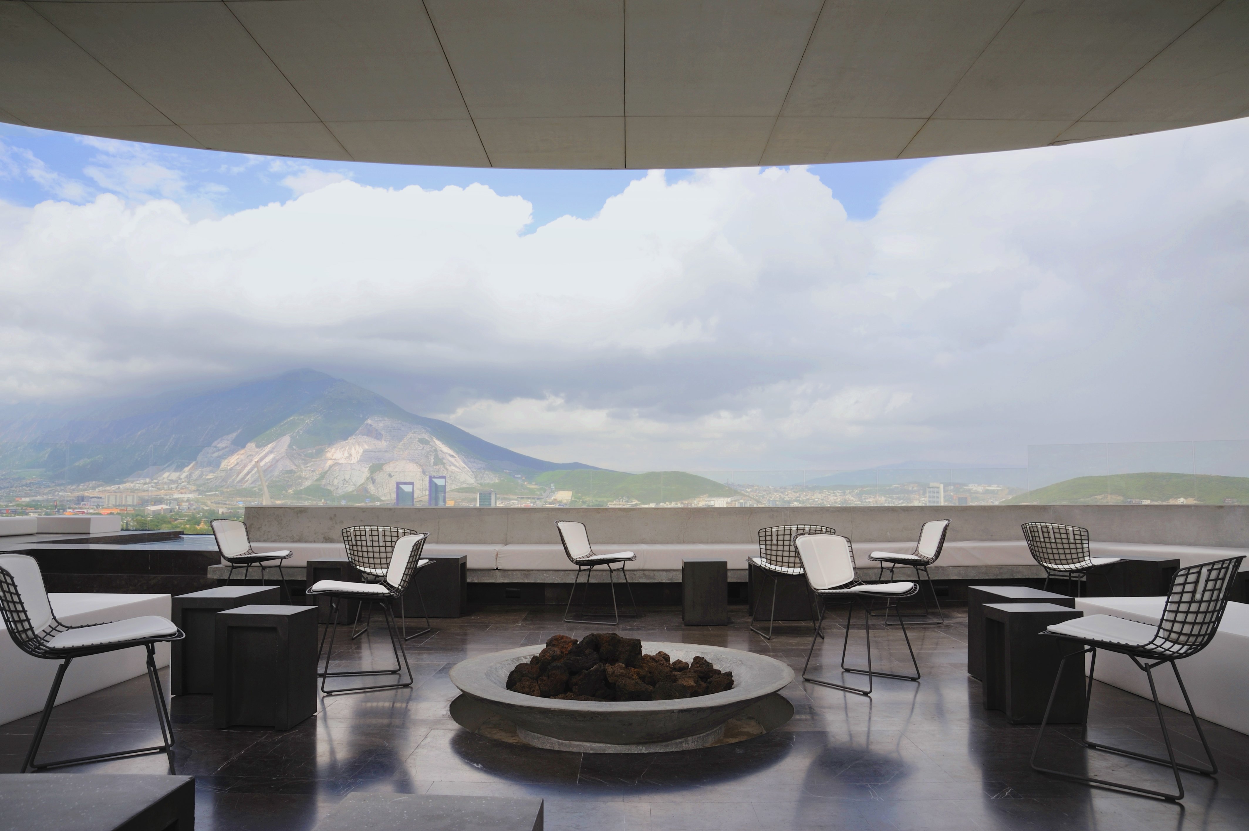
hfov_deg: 73.8
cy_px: 416
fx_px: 832
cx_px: 624
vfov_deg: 53.1
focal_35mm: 24
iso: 200
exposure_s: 1/200
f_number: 14
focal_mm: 24
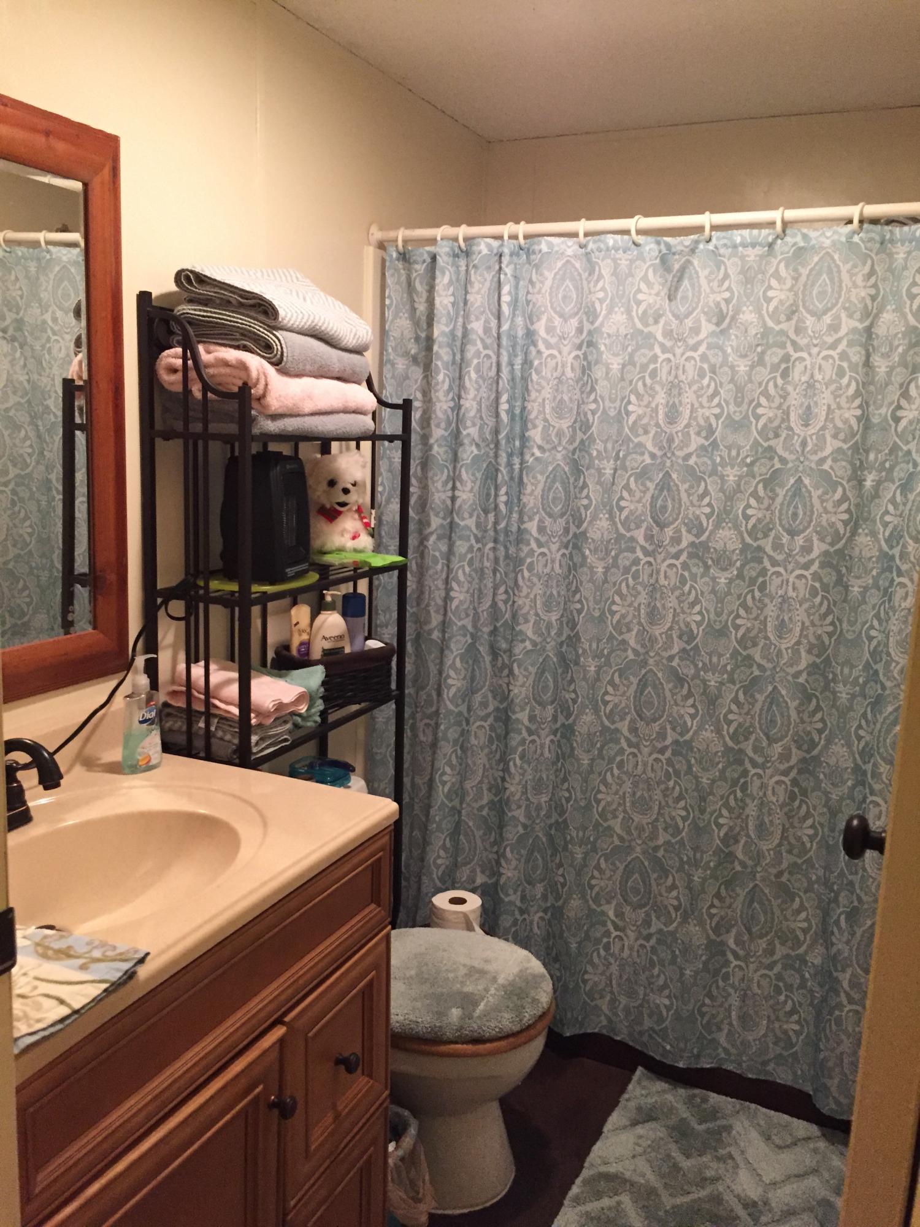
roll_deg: -2.5
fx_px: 1028
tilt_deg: -11.3
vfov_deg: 61.7
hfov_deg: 48.2
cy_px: 614
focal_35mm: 29
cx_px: 460
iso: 250
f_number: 2.2
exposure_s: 1/30
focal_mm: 4.15
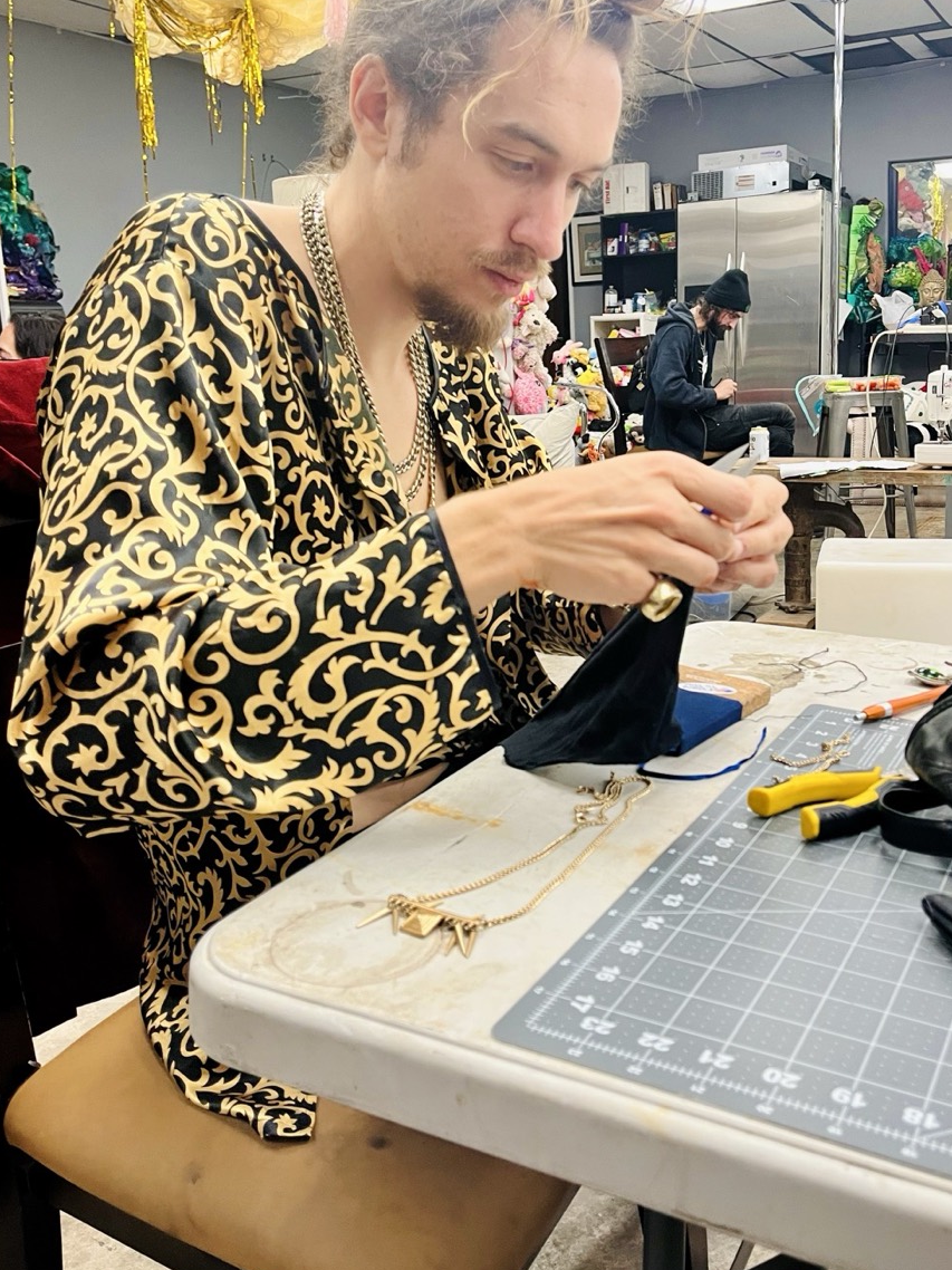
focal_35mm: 32
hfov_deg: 44.0
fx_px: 1174
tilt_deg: -10.5
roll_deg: +2.9
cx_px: 560
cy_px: 548
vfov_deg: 56.6
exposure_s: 1/60
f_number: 1.6
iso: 160
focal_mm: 5.1
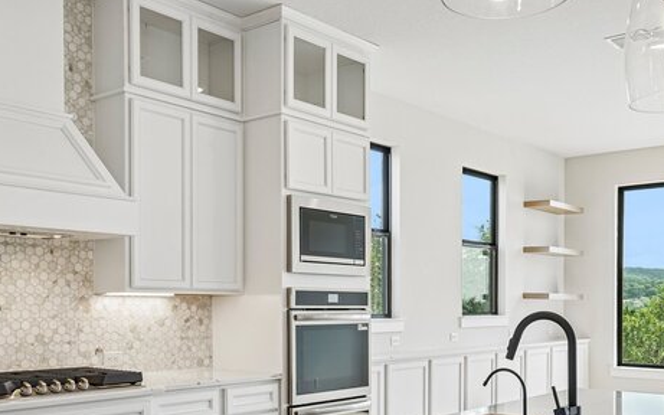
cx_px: 360
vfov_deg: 30.9
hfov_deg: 48.2
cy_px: 293
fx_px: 742
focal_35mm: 41
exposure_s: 1/125
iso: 400
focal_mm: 29
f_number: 9
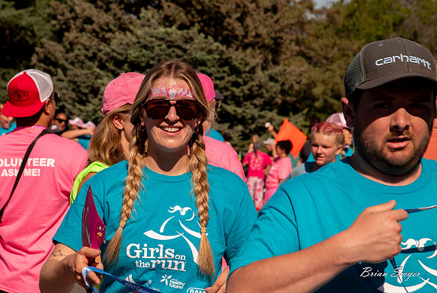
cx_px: 155
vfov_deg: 9.7
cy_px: 116
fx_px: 1716
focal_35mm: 141
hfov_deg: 14.5
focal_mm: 105
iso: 800
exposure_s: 1/1600
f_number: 11
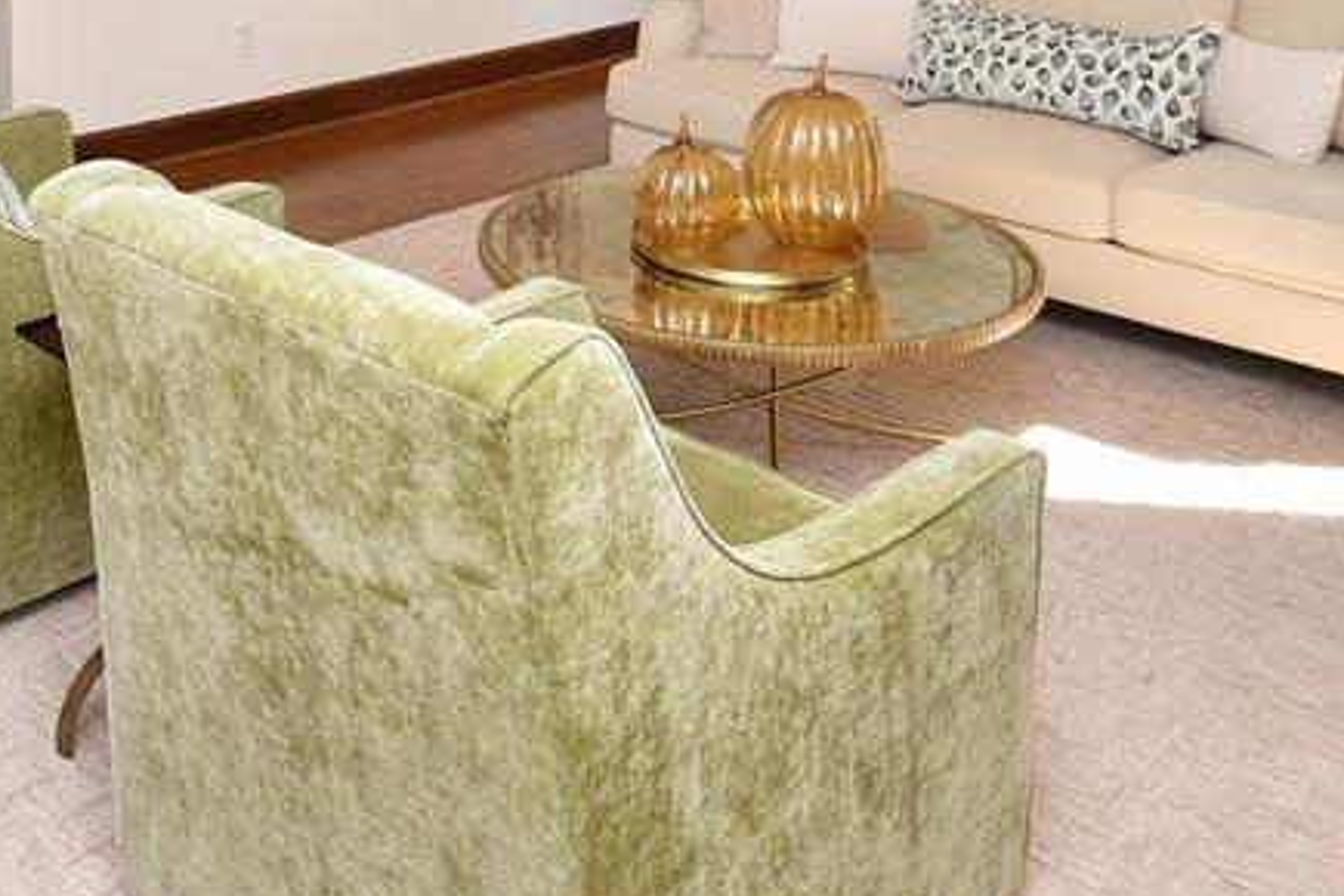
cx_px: 358
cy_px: -134
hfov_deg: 46.9
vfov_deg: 29.5
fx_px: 1493
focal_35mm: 40
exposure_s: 1/60
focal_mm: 17
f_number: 9
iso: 800
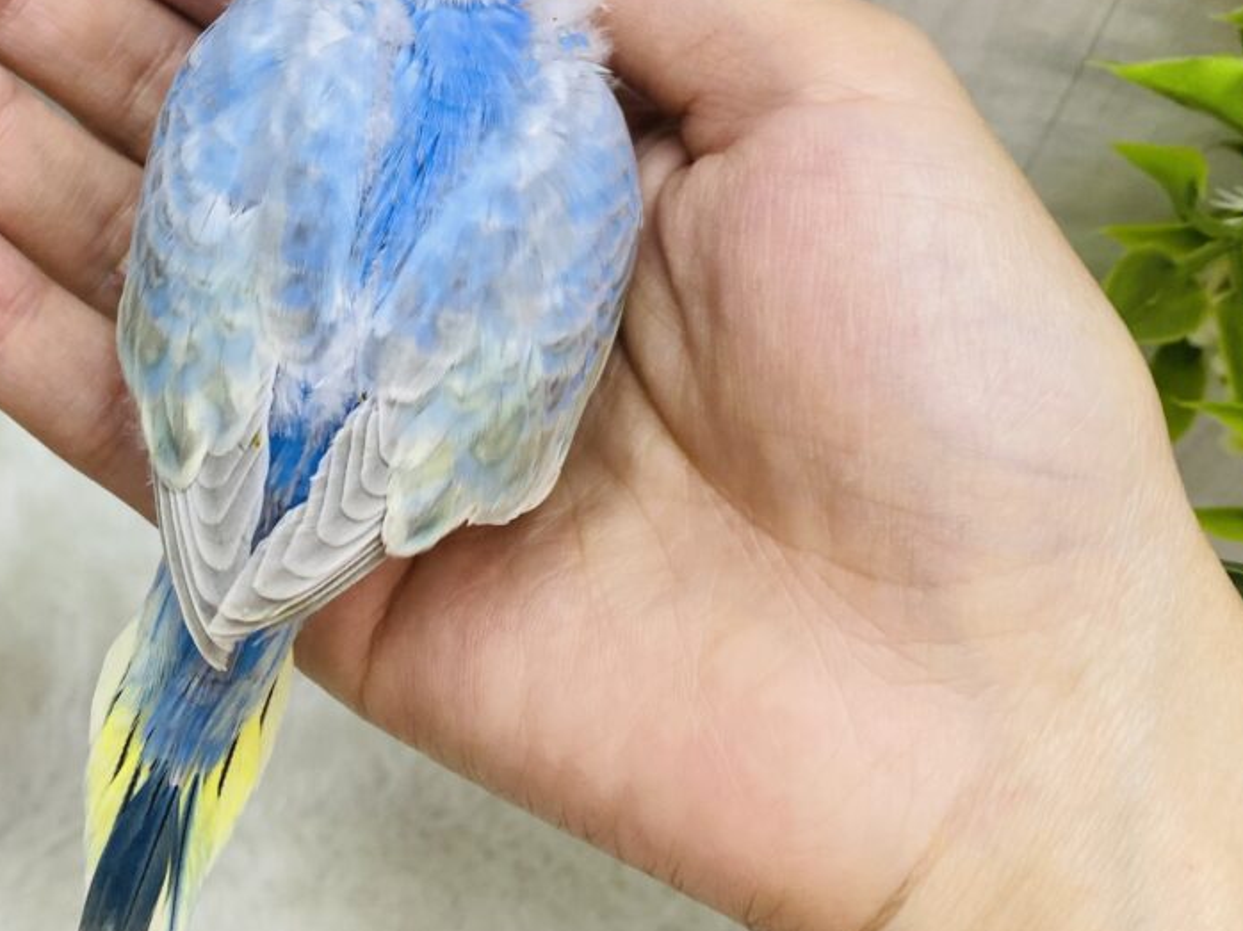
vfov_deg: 32.9
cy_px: 235
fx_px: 1544
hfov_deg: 43.0
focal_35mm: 43
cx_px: 372
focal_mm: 4.25
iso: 100
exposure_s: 1/100
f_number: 1.8
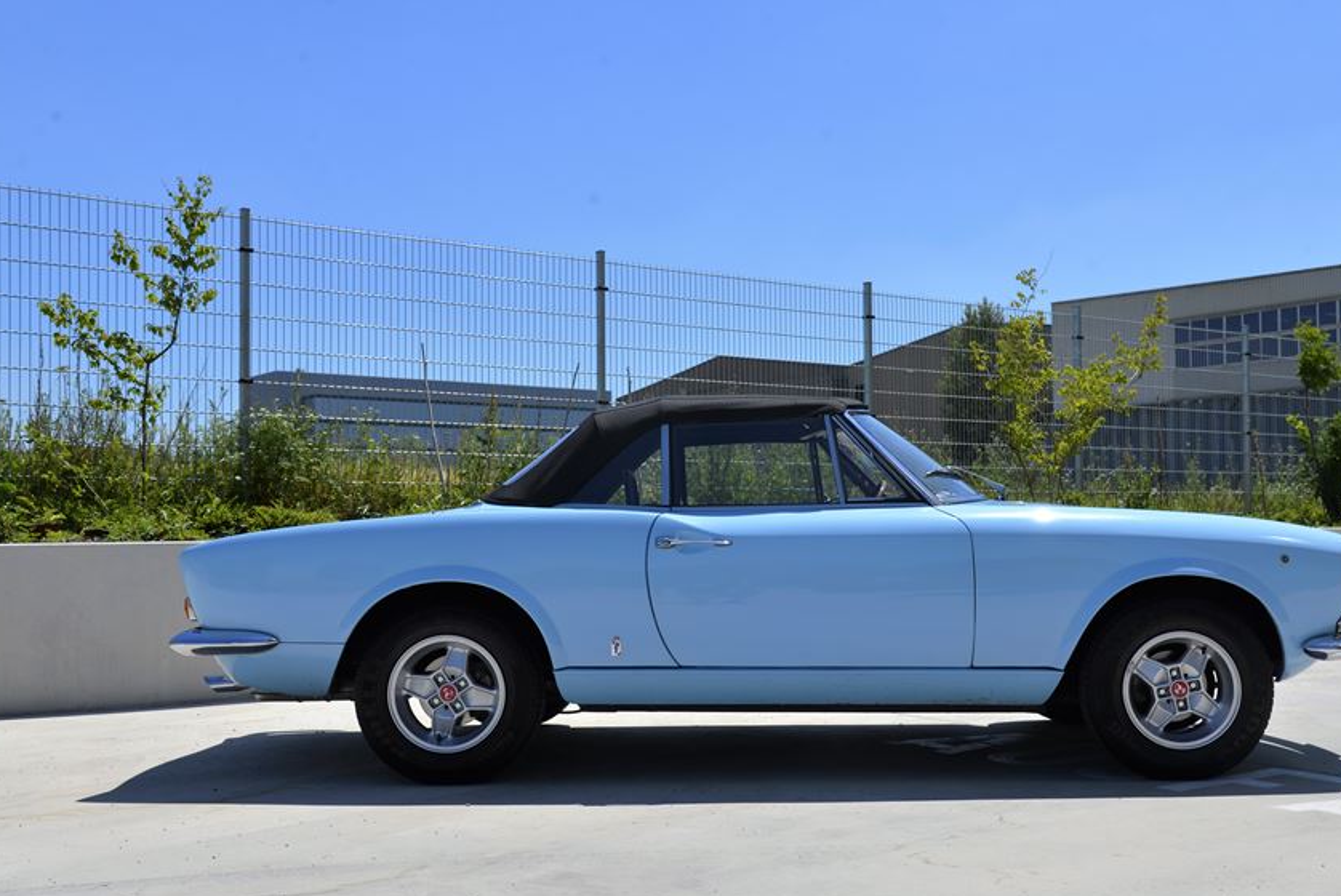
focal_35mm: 40
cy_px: 482
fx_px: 1491
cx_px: 746
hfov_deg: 48.3
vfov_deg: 33.4
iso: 100
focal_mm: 35
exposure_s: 1/320
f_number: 9
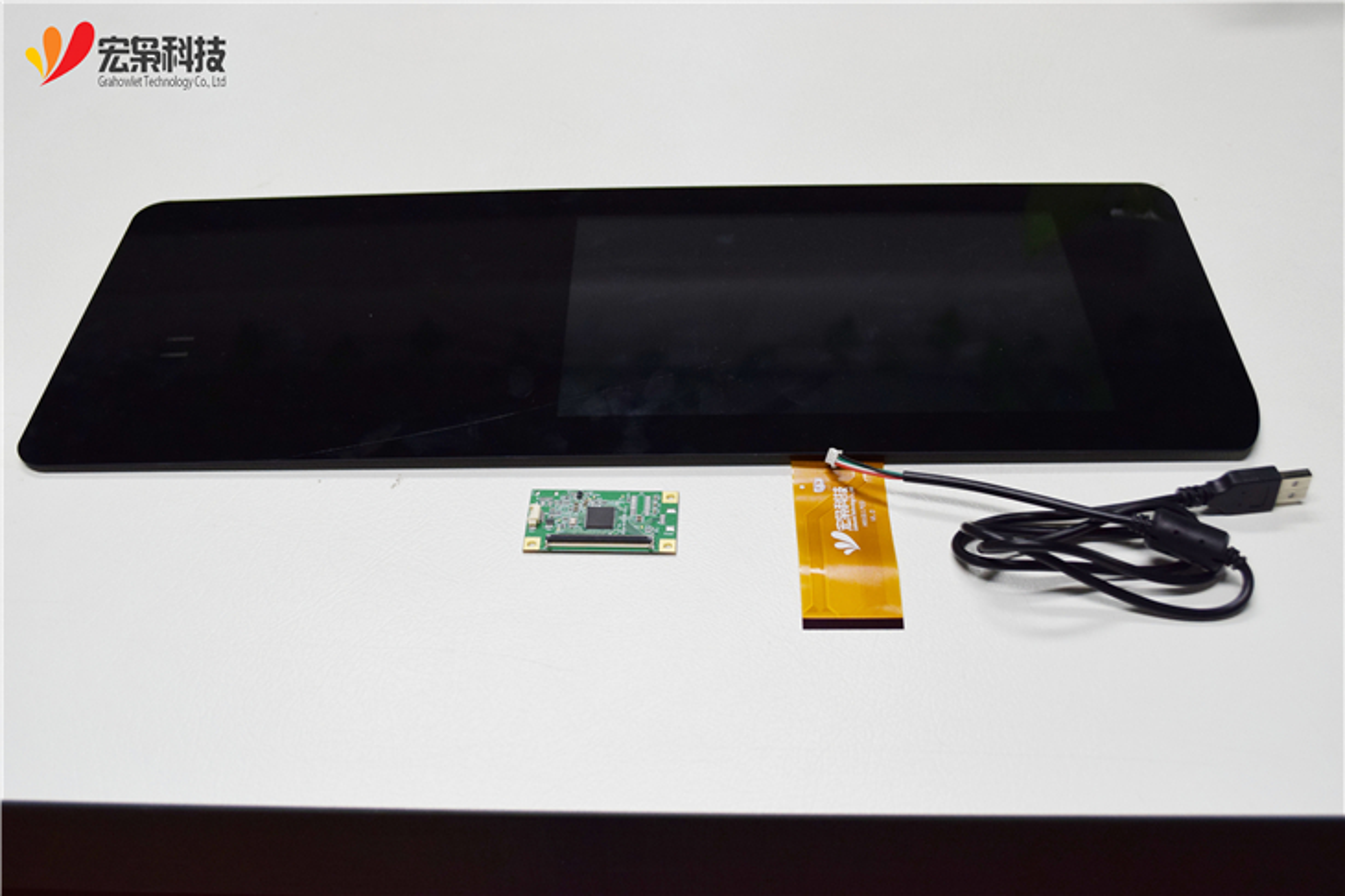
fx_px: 1344
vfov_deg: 36.8
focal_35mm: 36
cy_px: 448
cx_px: 672
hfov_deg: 53.2
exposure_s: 1/125
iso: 640
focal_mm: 24
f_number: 5
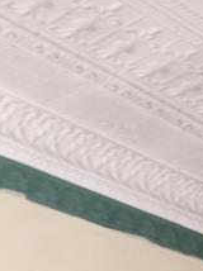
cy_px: 472
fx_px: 791
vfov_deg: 16.6
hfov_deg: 14.1
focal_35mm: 101
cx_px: 256
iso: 1985
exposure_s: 1/16.7
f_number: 4
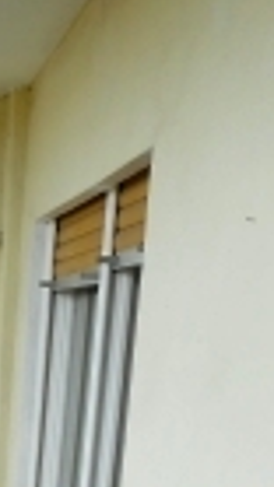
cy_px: 736
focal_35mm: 88
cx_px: -105
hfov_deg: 13.1
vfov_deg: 20.6
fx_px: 1139
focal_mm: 4.5
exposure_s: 1/200
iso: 80
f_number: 3.7
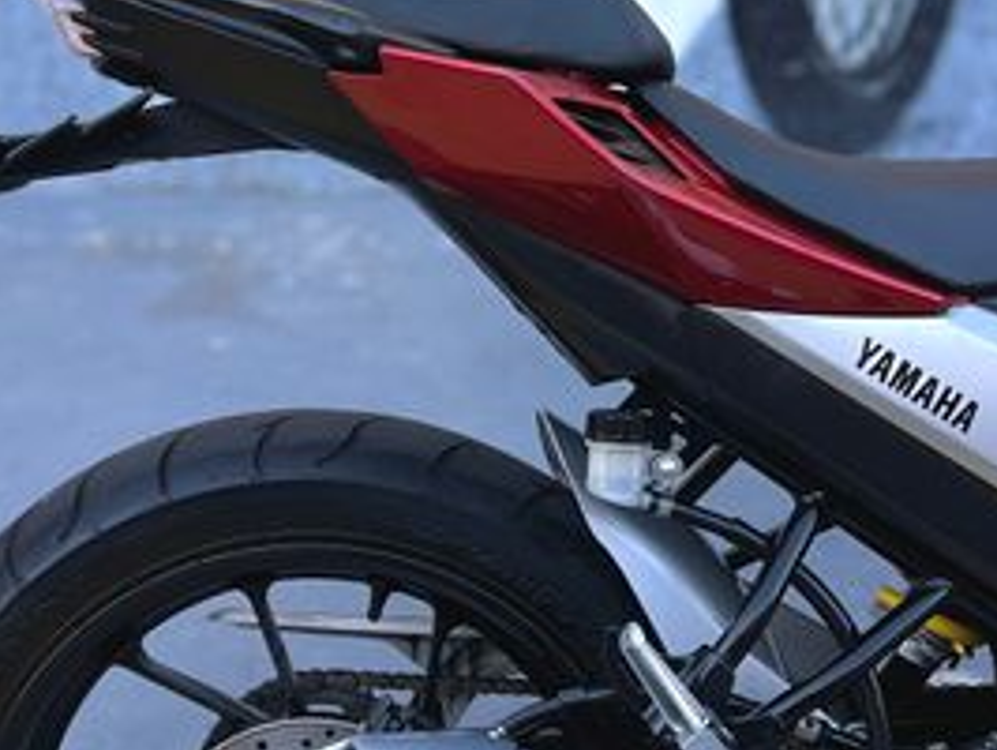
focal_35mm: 46
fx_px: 1326
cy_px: 461
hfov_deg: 41.0
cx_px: 394
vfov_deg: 31.4
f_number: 1.5
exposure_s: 1/223
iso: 40
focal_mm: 5.7
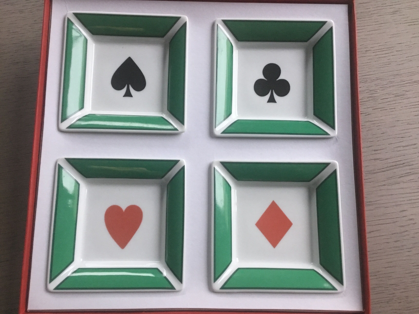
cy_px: 157
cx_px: 210
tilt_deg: -70.9
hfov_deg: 58.4
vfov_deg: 45.4
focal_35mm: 31
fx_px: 375
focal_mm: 3.3
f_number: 2.4
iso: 250
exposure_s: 1/33
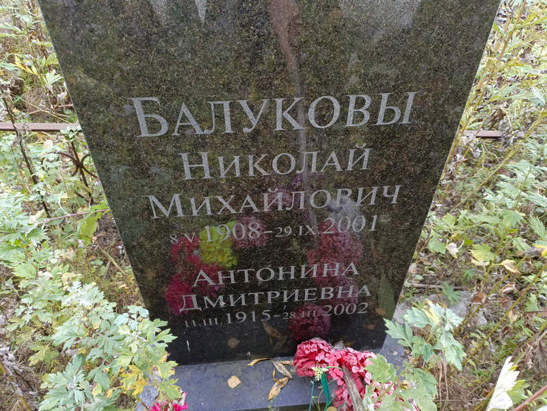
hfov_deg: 69.4
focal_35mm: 25
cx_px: 274
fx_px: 395
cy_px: 206
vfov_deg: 54.9
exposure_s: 1/100
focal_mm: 4.76
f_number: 1.69
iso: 272
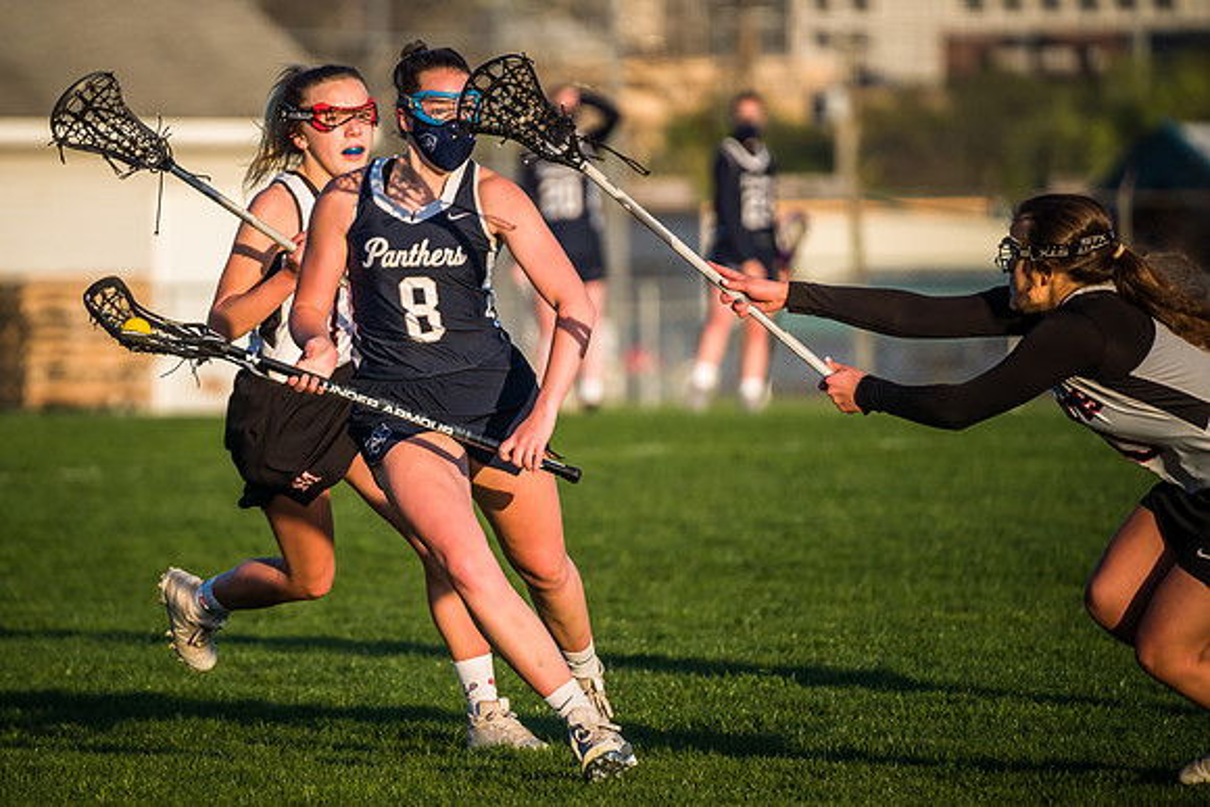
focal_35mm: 515
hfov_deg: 4.0
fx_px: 17301
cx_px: 439
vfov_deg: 2.7
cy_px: 350
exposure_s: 1/2500
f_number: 5.6
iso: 1250
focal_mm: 400
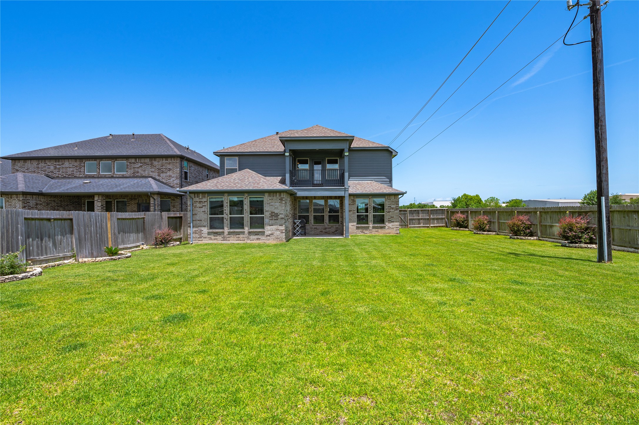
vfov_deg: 67.3
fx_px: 319
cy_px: 212
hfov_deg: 90.0
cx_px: 320
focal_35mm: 18
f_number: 11
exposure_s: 1/200
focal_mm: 18
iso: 125
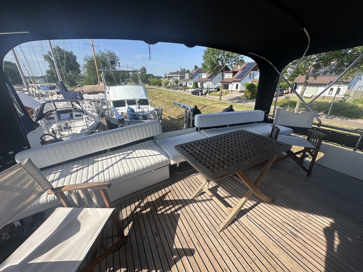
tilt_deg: -21.1
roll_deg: +0.3
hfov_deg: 102.1
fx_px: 147
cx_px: 182
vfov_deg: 85.7
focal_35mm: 14
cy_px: 136
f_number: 2.2
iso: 50
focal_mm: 2.22
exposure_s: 1/1082
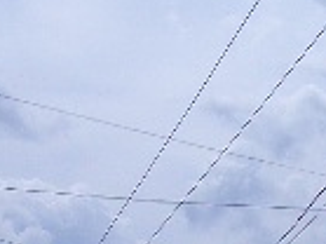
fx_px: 1515
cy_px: 434
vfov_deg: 8.8
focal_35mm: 161
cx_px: 99
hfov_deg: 12.3
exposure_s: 1/1250
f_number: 4.3
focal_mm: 5.8
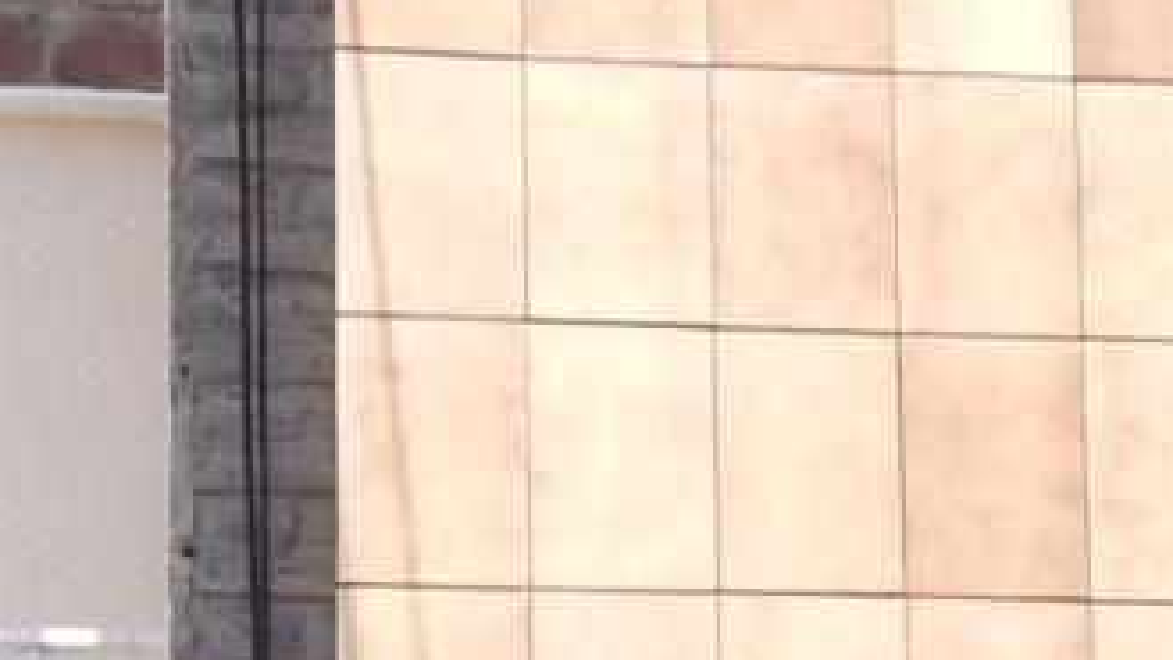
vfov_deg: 7.9
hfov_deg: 15.0
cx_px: 1248
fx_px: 4354
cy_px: 1670
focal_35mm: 140
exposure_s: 1/1250
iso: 125
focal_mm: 4
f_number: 3
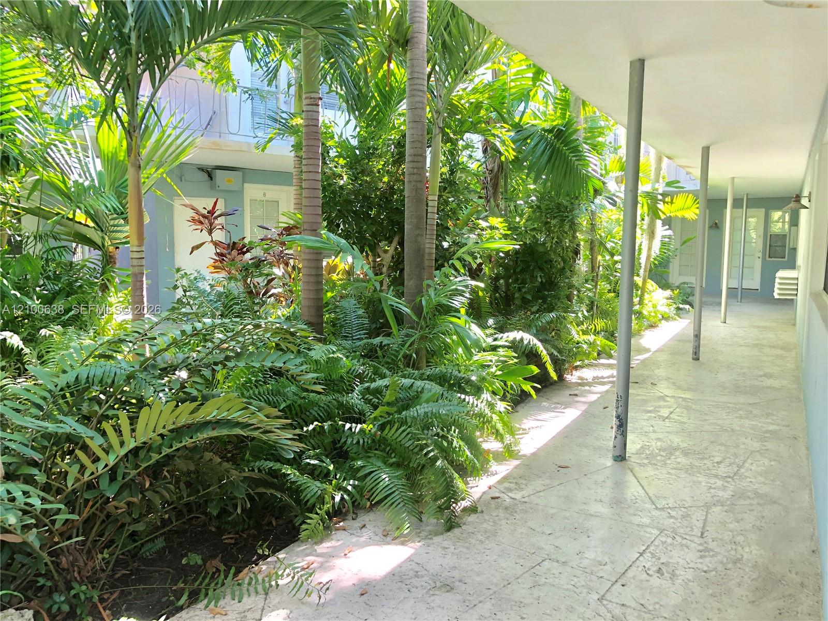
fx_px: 670
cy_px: 310
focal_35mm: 28
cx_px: 414
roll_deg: -0.1
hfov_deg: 63.4
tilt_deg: -4.9
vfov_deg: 49.7
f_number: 1.8
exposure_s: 1/120
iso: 40
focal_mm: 4
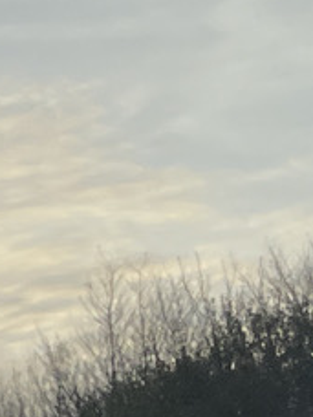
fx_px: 2749
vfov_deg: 7.9
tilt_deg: +0.7
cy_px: 1081
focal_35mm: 228
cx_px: -1168
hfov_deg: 5.3
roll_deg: +1.2
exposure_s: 1/1689
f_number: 1.6
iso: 32
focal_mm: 4.2
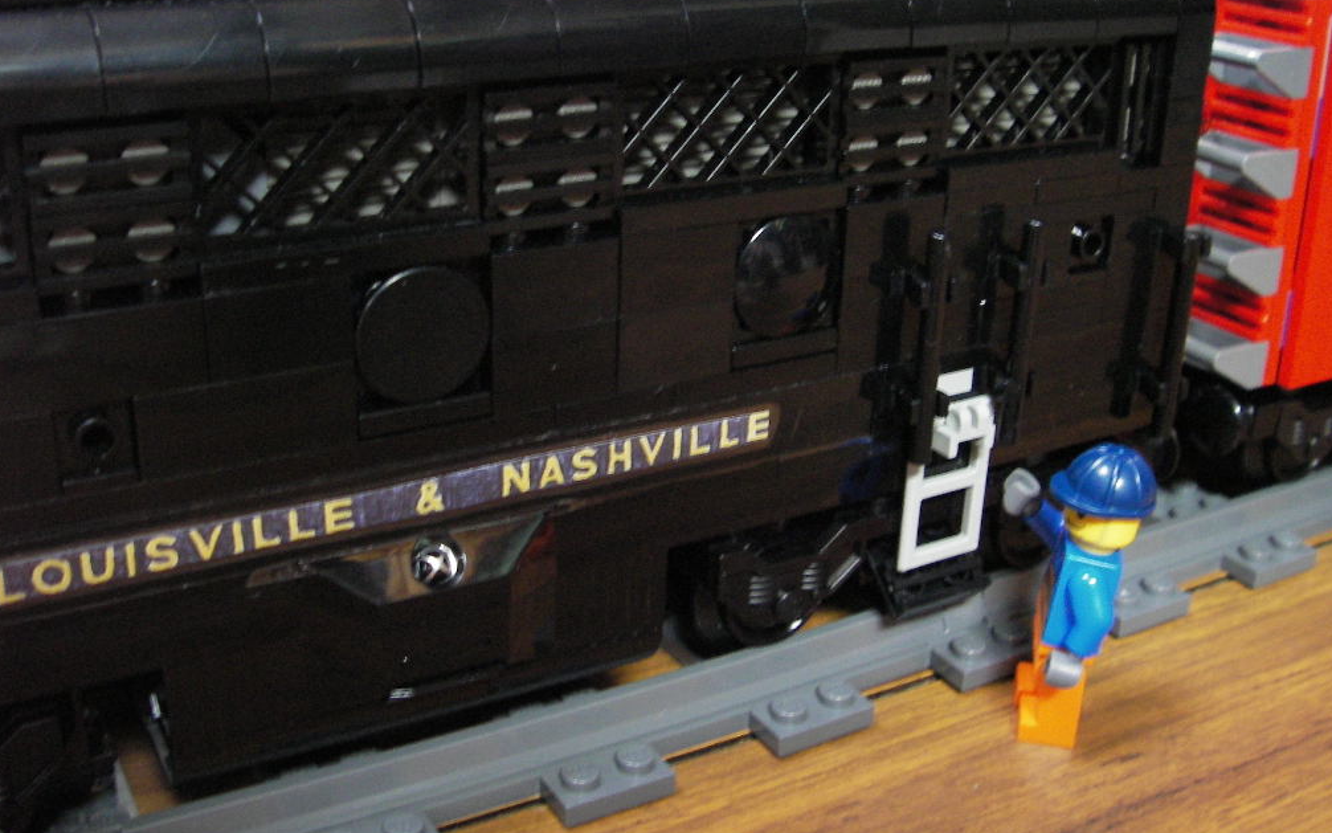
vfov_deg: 31.2
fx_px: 1489
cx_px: 669
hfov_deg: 48.2
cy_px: 351
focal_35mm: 41
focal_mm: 6.3
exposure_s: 1/4
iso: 200
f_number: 3.3
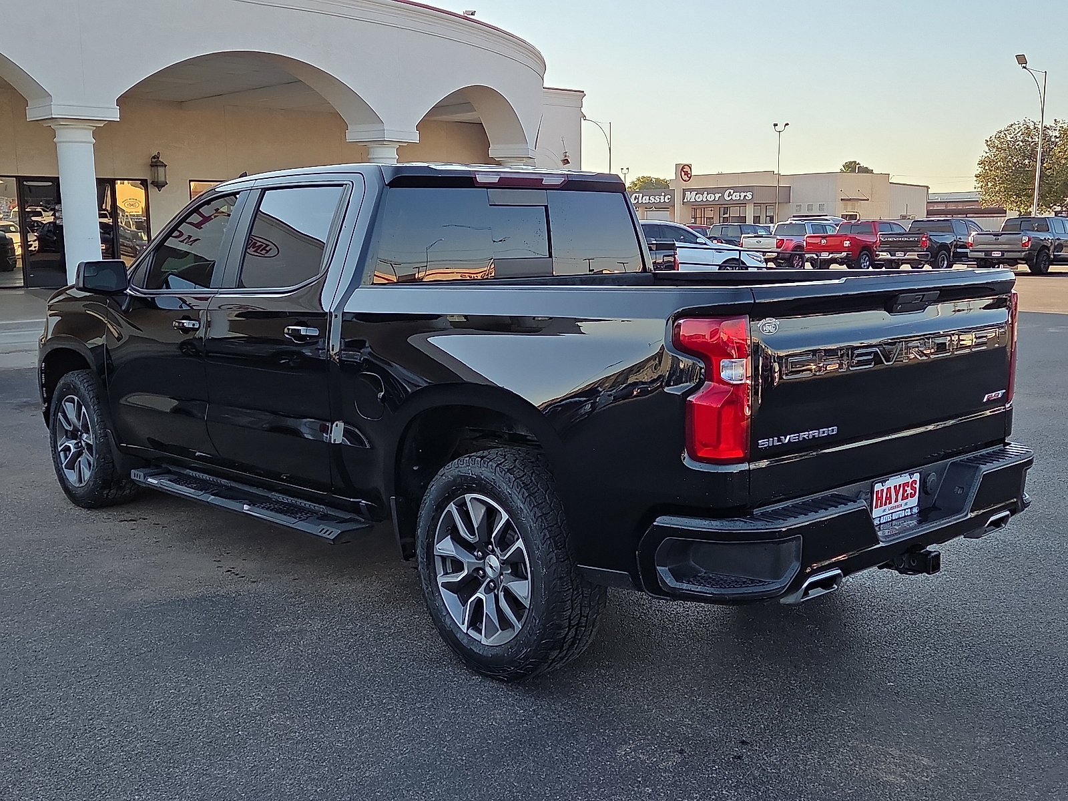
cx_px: 534
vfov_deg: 38.7
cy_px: 400
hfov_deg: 50.1
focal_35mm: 37
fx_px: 1142
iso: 25
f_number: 1.8
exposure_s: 1/833
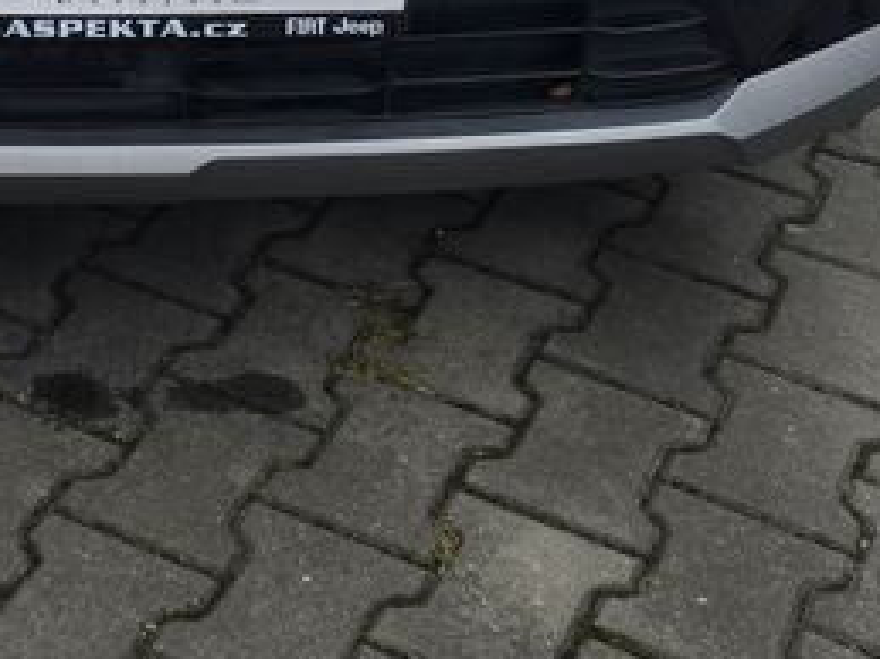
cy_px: -588
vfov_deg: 14.1
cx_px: -27
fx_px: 2312
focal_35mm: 91
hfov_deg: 20.7
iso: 20
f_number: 1.7
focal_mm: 6.3
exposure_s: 1/180
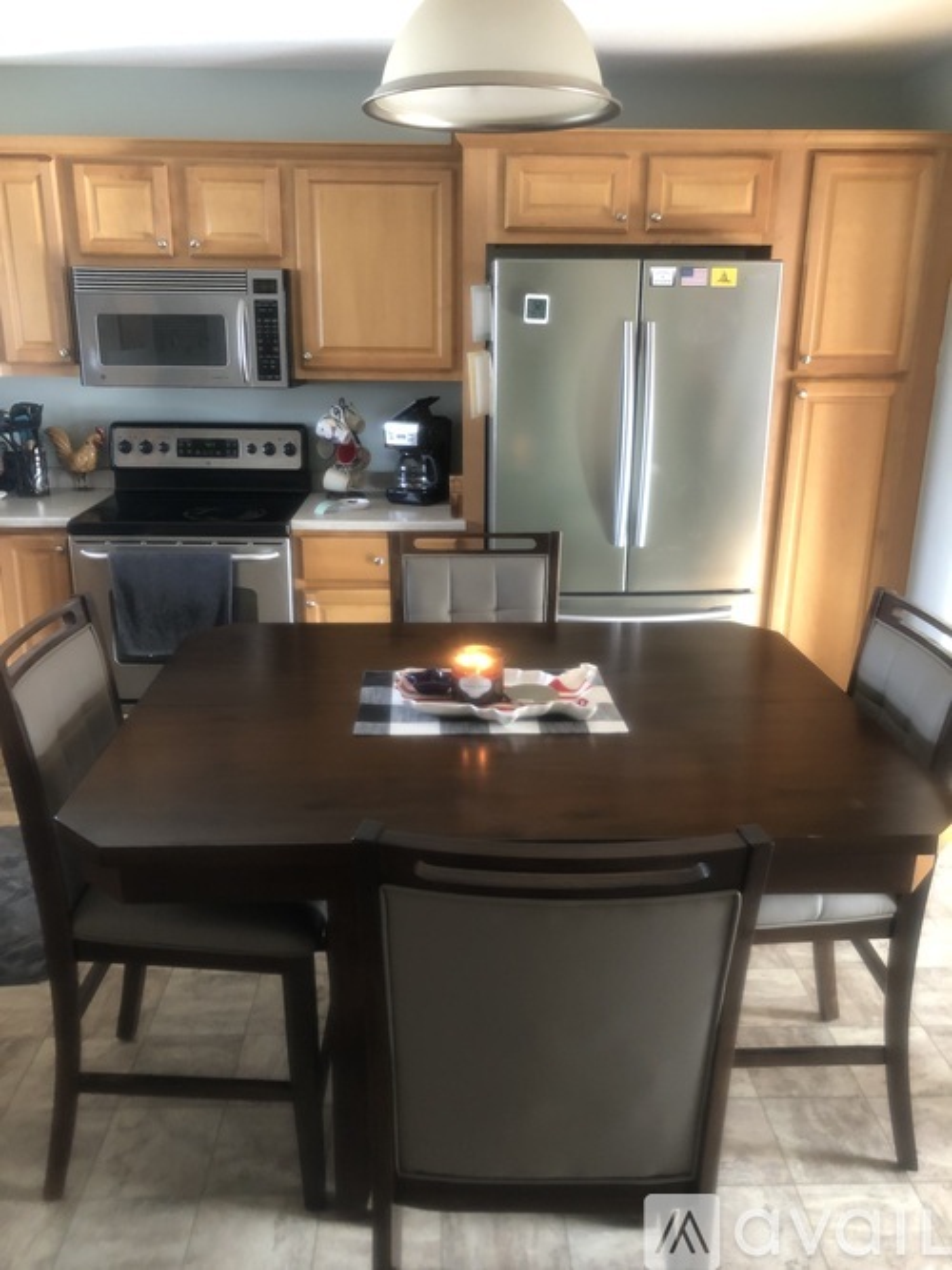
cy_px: 635
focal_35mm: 28
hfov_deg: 49.7
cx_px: 476
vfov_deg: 63.5
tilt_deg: -15.7
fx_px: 1027
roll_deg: +0.0
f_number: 1.8
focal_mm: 4
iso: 100
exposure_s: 1/13
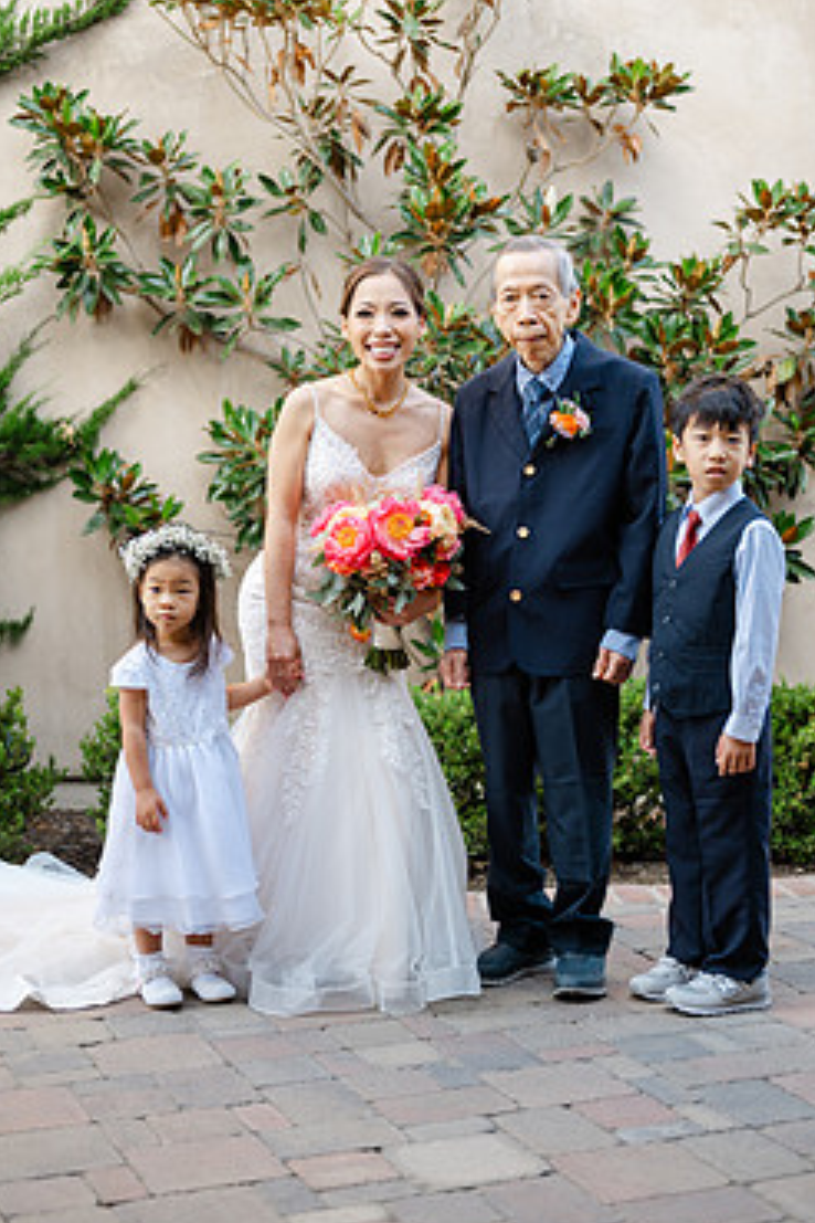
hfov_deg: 22.3
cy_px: 527
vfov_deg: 32.8
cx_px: 431
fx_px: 2071
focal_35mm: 61
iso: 64
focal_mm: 50
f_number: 1.8
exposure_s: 1/640
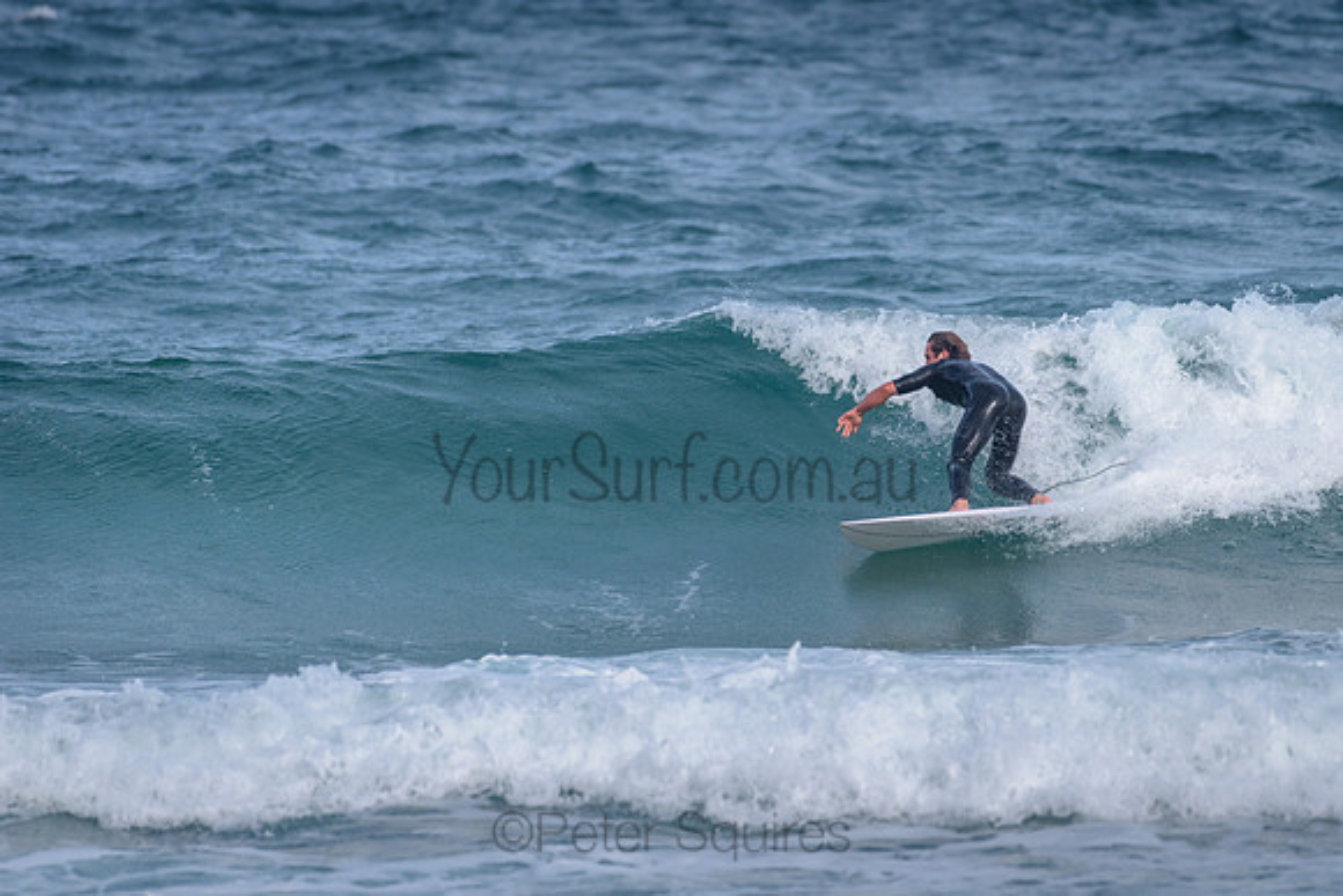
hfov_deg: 3.4
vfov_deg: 2.2
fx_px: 22863
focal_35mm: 613
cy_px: 349
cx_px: 823
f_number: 5.6
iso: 220
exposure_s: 1/2000
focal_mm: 500
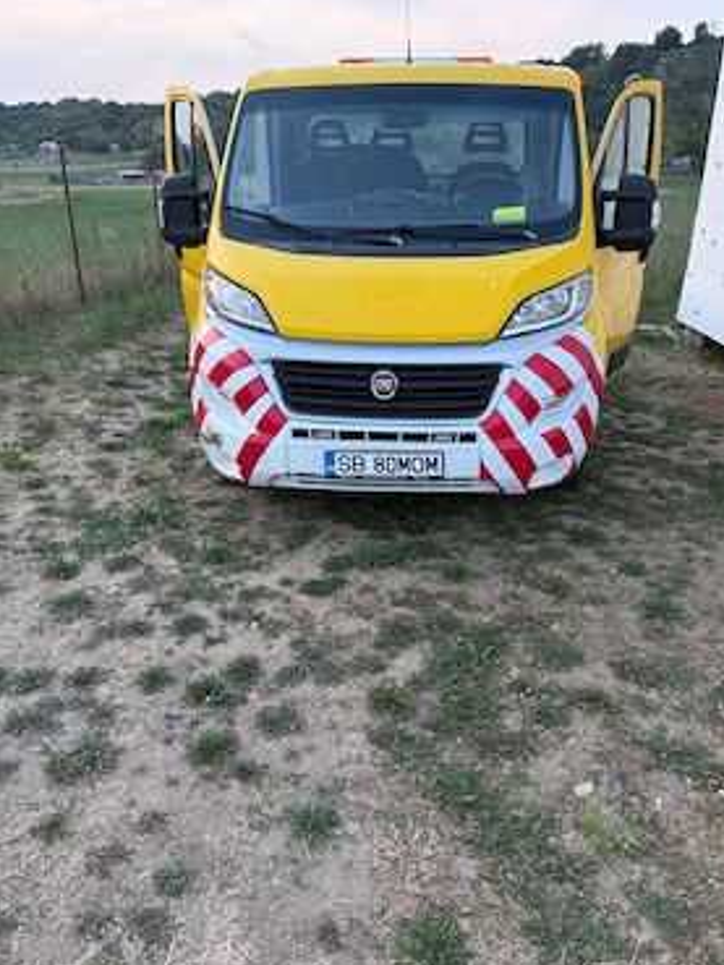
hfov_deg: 53.0
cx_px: 389
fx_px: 725
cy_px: 499
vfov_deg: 67.3
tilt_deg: -22.8
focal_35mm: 26
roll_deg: -0.7
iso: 200
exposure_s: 1/91
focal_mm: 6.76
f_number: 1.78
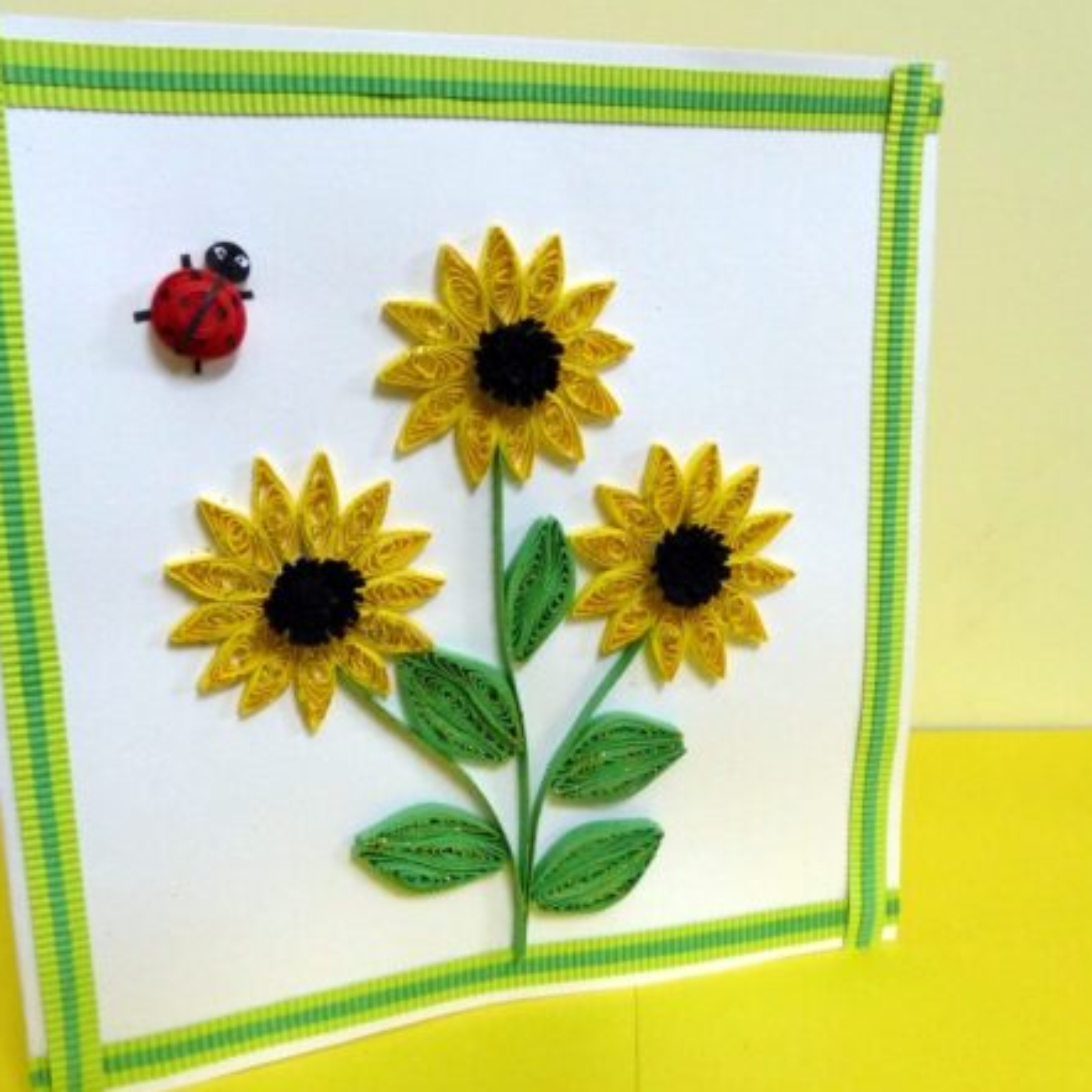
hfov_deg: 54.0
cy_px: 546
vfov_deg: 54.0
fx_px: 1071
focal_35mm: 30
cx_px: 556
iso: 400
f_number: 2.8
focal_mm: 4.5
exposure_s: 1/15
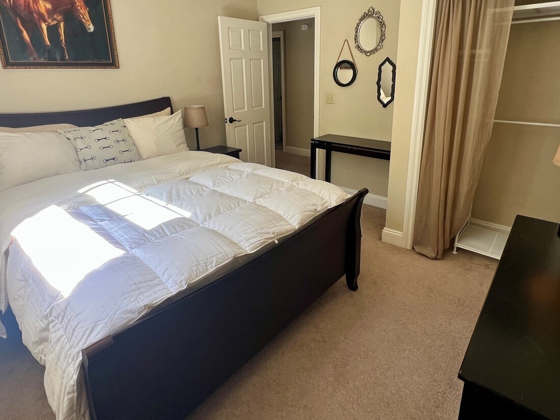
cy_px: 162
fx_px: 307
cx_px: 285
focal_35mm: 19
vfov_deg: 67.8
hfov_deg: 84.7
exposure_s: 1/99
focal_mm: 1.57
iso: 50
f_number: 1.8
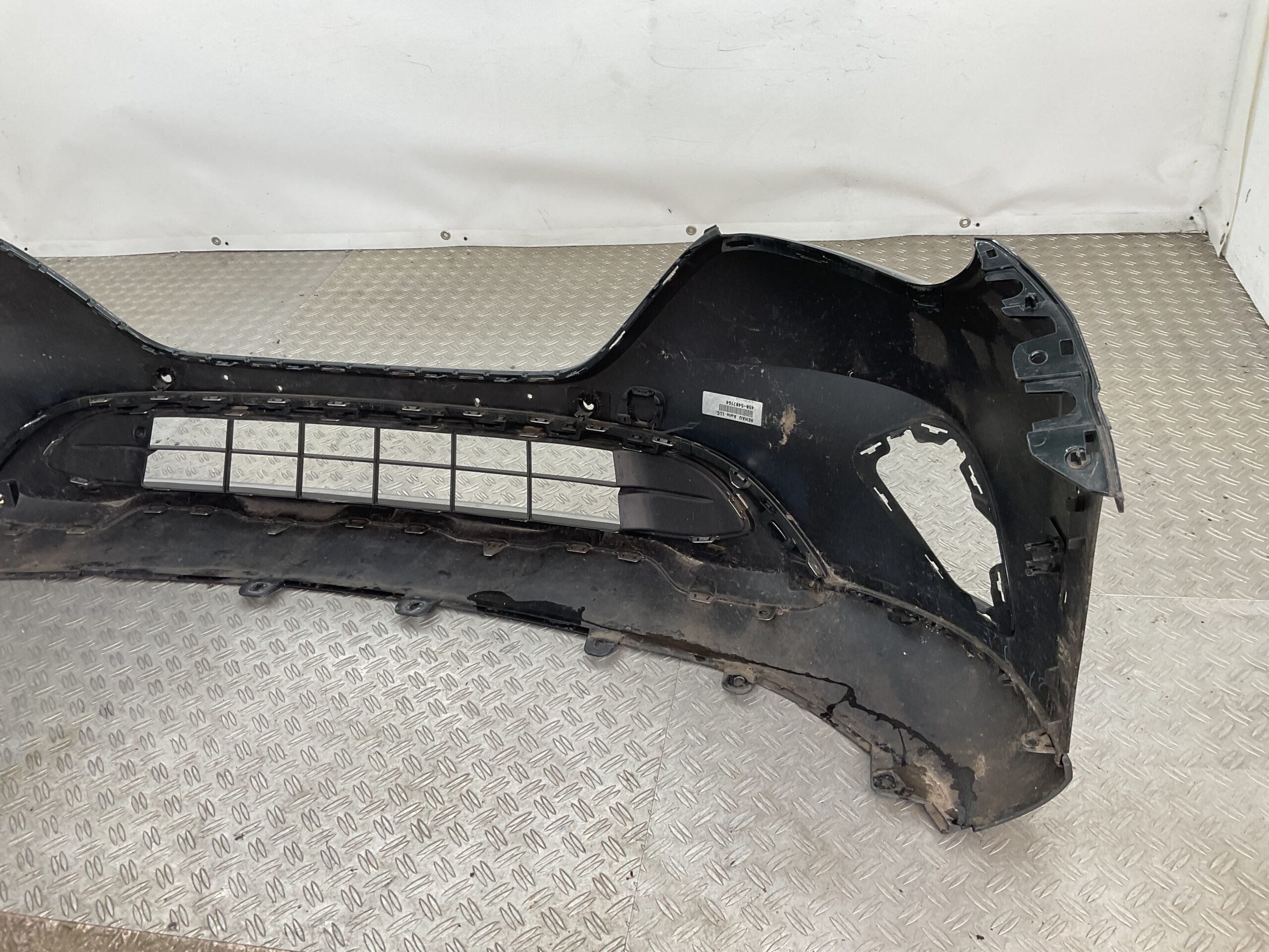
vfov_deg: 48.2
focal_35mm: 29
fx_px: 1063
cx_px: 634
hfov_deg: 61.7
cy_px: 476
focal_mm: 3
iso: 25
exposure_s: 1/100
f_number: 1.8
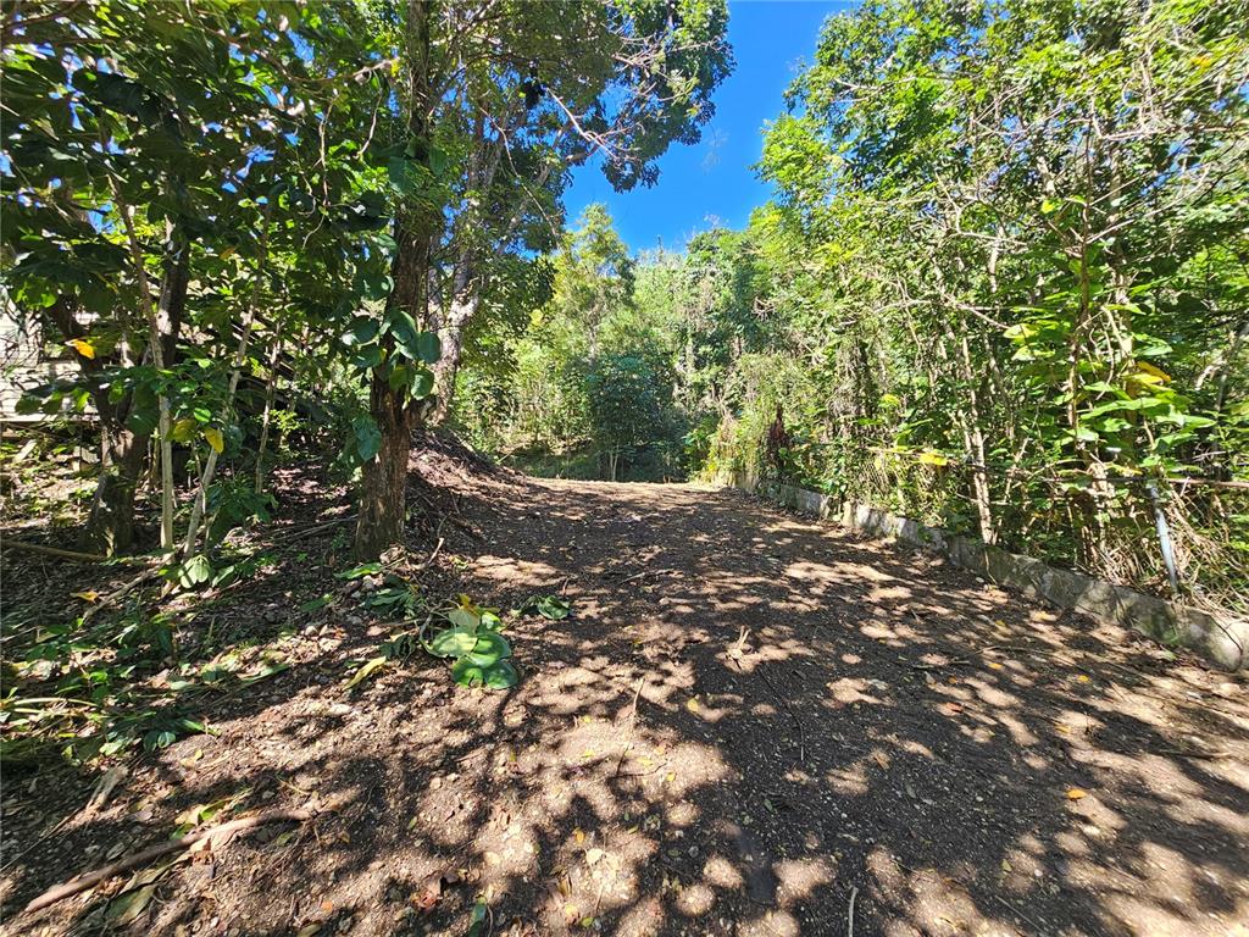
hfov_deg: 106.2
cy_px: 468
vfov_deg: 89.9
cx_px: 624
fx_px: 469
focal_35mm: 13
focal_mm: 2.2
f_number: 2.2
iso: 50
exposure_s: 1/218
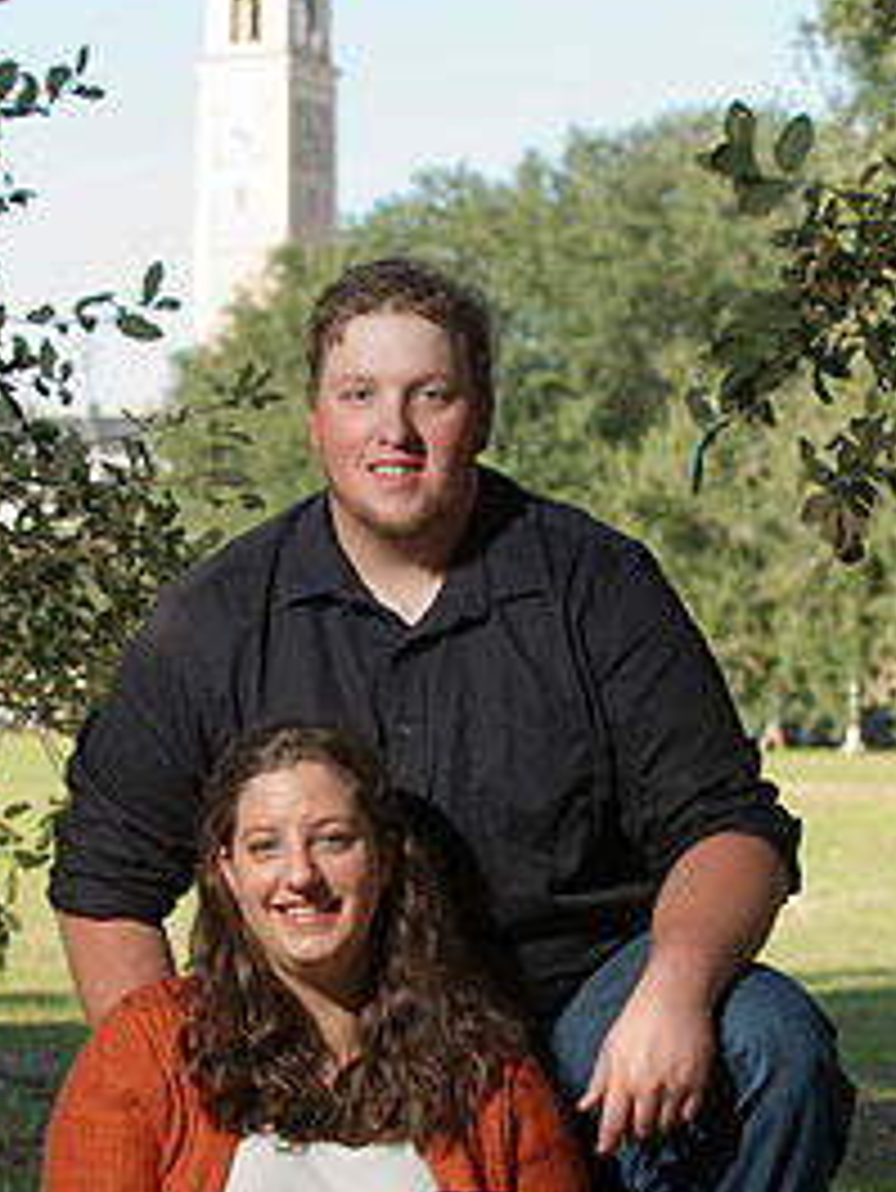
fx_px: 3931
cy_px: 841
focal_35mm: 114
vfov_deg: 17.2
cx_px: 398
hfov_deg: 13.0
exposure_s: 1/200
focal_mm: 70
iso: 320
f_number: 5.6
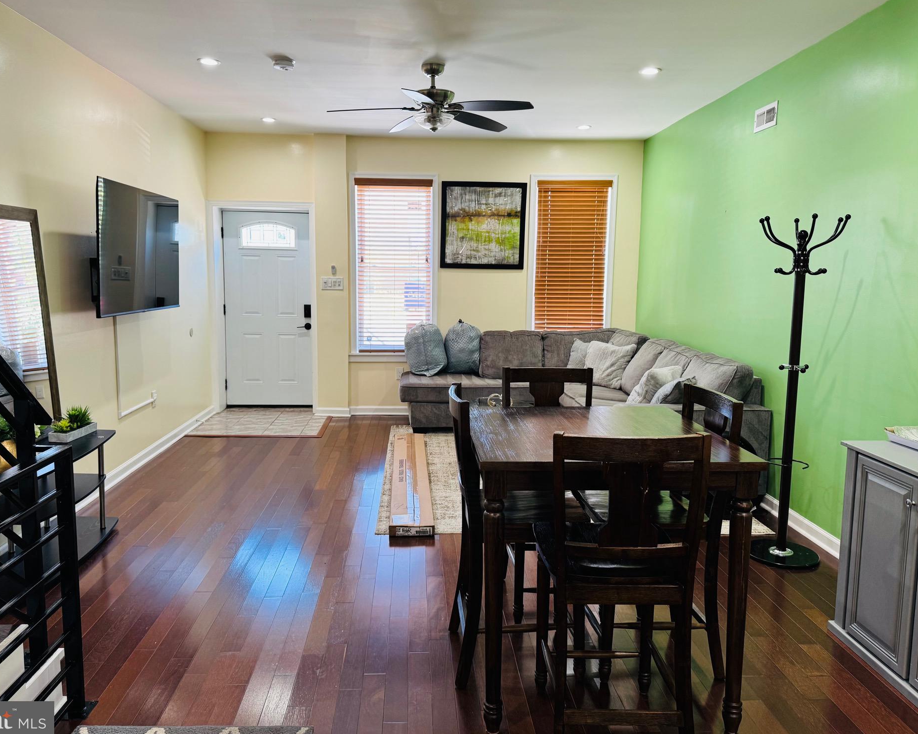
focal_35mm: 26
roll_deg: -0.7
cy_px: 360
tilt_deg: -7.7
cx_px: 439
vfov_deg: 54.9
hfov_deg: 66.0
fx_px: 706
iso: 125
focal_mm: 6.76
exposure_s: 1/60
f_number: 1.78
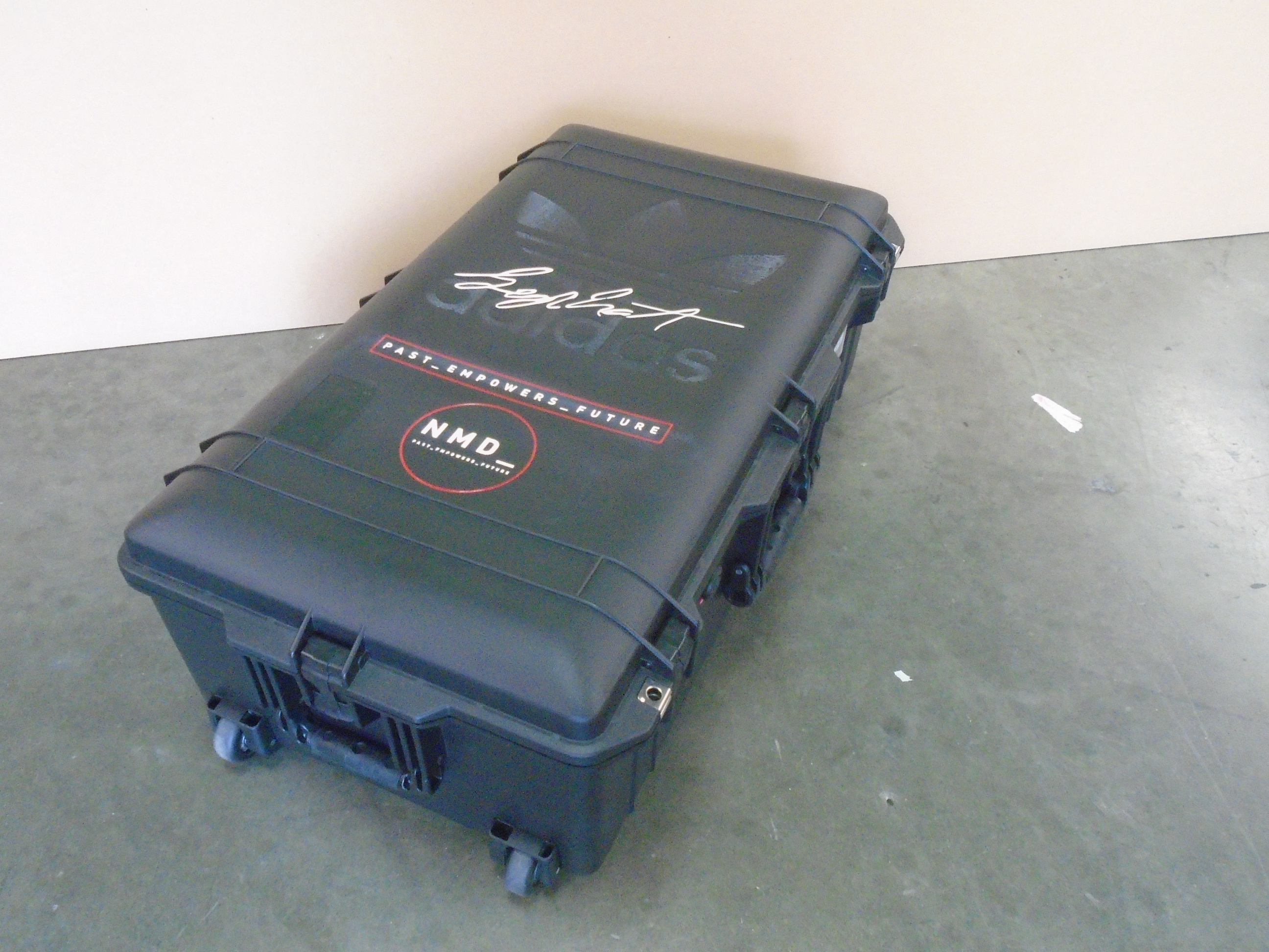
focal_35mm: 31
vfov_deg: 45.4
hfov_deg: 58.4
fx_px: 1136
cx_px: 634
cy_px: 476
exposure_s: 1/25
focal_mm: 5.5
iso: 800
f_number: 3.5
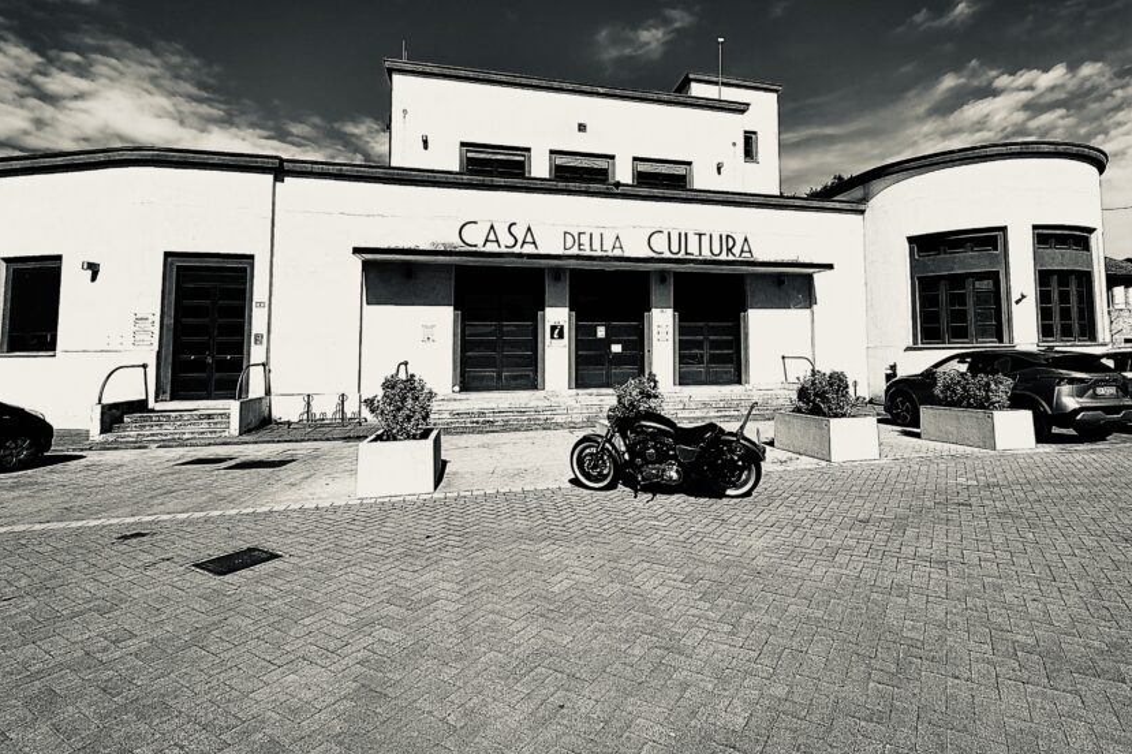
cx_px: 631
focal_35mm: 18
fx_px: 566
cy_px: 307
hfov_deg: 89.6
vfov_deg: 66.8
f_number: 2.2
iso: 32
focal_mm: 2.22
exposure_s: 1/3906
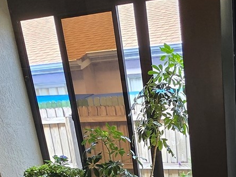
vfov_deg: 26.9
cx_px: 221
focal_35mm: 47
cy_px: 219
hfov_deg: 37.3
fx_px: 320
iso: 100
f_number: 2.2
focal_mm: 1.7
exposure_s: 1/60
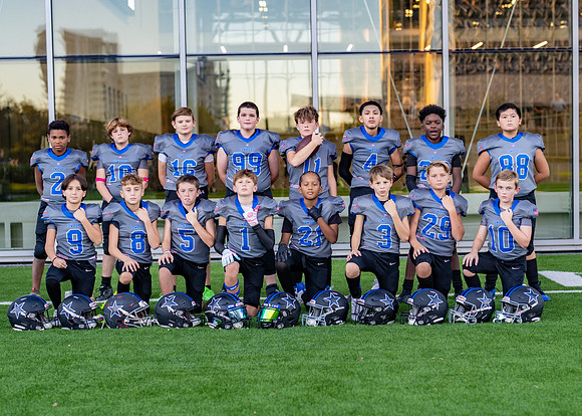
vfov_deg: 22.2
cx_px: 312
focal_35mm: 64
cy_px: 217
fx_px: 1058
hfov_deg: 30.7
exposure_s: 1/400
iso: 320
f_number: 2
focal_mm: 50
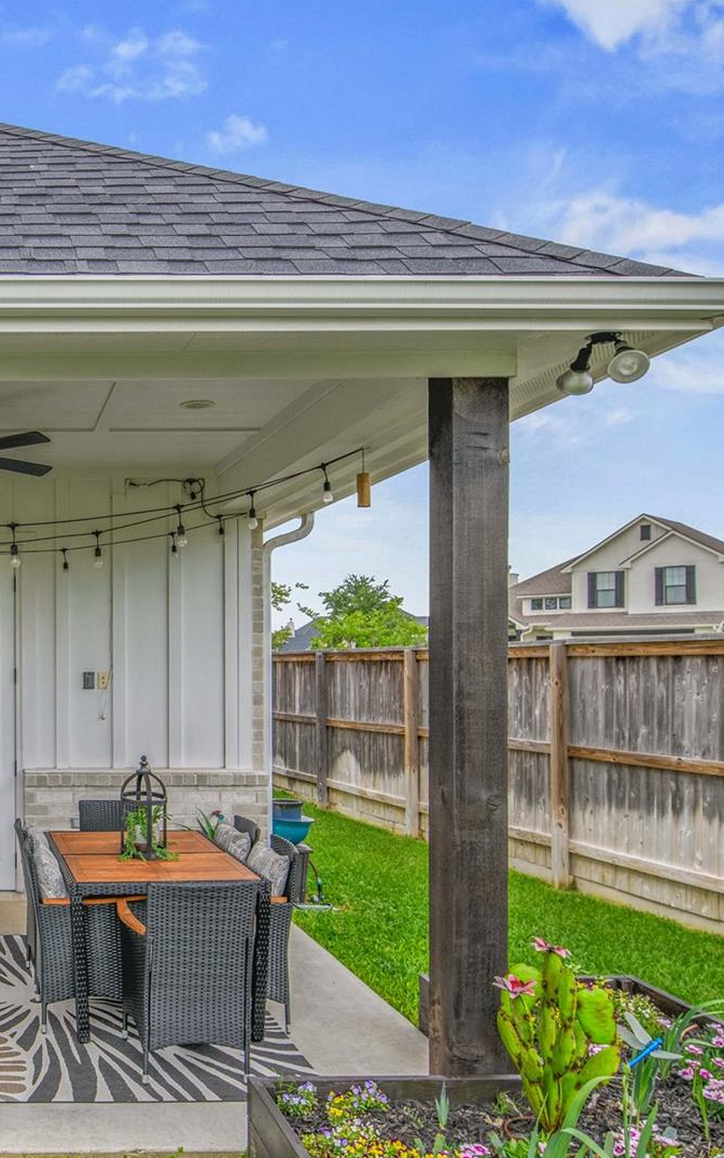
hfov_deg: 34.4
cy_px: 704
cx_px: -24
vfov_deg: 57.6
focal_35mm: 33
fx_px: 1042
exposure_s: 1/50
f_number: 7.1
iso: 100
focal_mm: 17
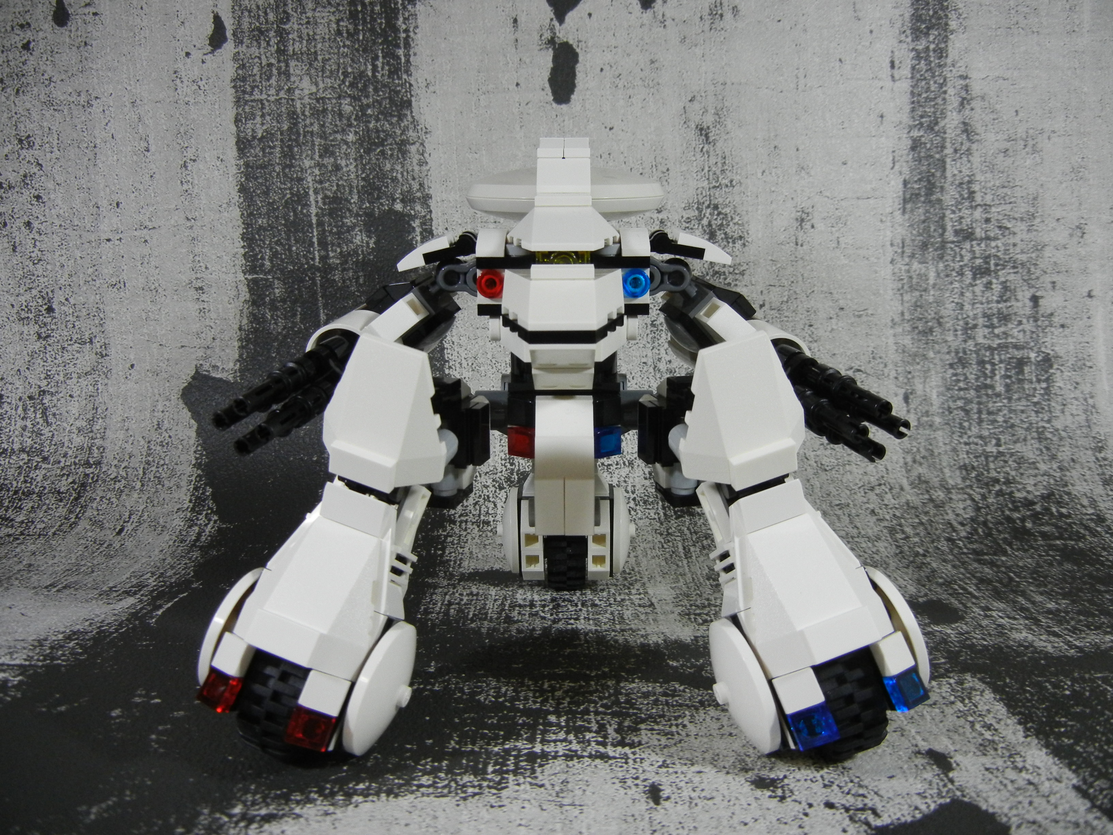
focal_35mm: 30
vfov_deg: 46.8
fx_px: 965
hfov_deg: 60.0
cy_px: 418
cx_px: 556
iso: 400
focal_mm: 5.4
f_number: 3.5
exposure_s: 1/66.3
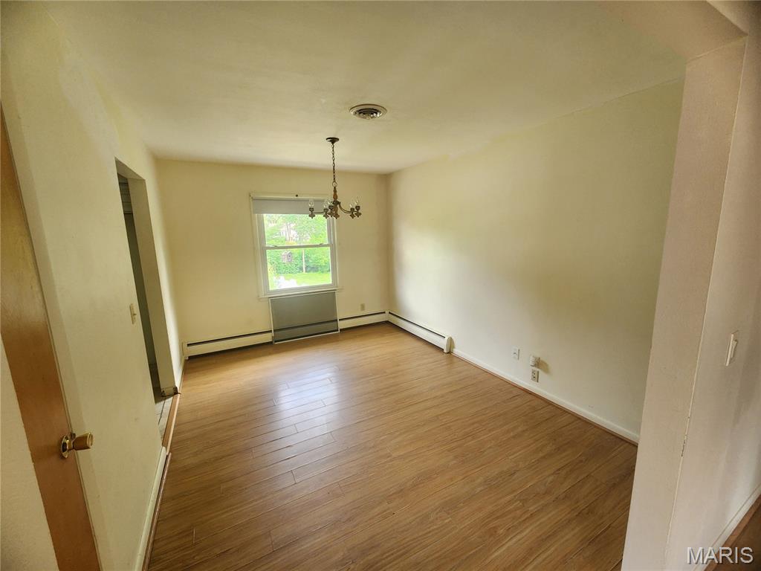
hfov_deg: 106.2
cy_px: 286
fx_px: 286
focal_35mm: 13
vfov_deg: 89.9
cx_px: 380
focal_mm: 2.2
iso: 160
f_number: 2.2
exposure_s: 1/60
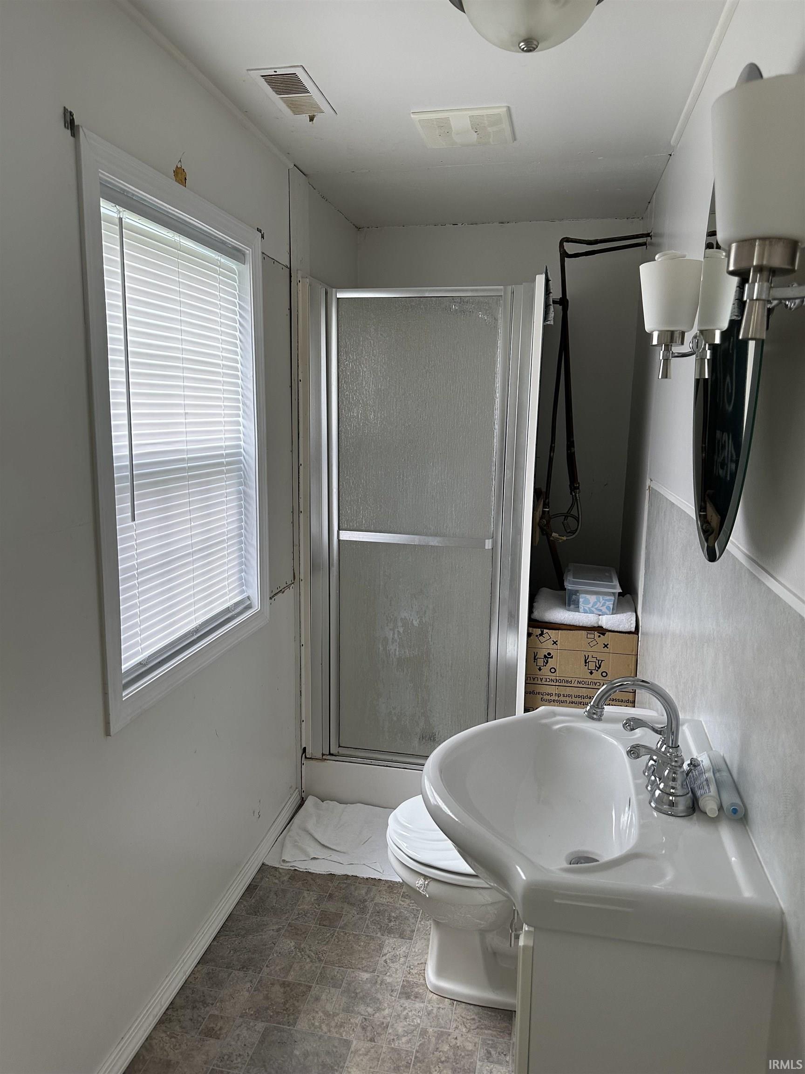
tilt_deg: -9.6
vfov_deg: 71.6
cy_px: 537
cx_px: 402
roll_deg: -1.4
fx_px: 744
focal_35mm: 24
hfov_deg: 56.8
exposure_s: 1/121
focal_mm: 6.86
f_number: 1.78
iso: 200
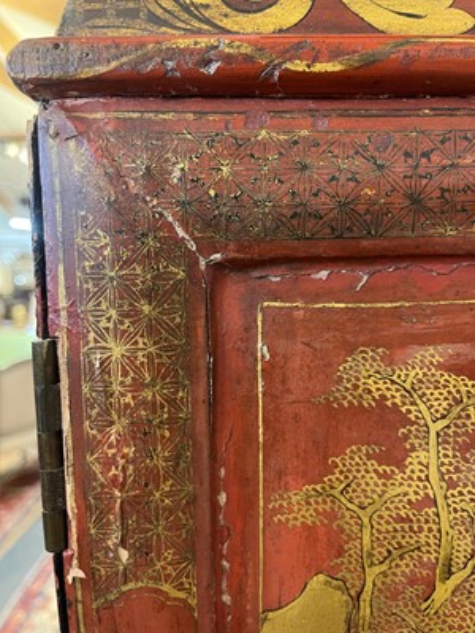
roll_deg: +1.2
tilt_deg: -4.4
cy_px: 316
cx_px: 238
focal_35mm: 26
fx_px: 476
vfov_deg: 67.3
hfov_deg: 53.1
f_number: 1.6
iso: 500
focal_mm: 5.1
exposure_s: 1/33
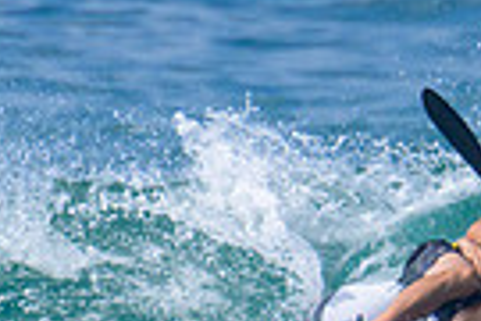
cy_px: 367
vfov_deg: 0.3
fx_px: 63019
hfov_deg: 0.4
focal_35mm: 4717
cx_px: 398
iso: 500
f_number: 11
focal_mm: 800
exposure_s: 1/2000
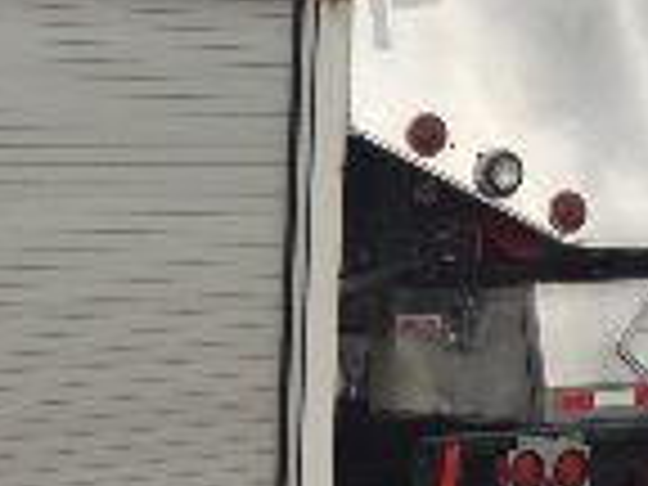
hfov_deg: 14.8
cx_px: -122
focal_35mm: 129
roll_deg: +0.2
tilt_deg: -7.4
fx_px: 2415
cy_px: 495
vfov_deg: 11.4
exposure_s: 1/534
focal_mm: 4.15
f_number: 2.2
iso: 32
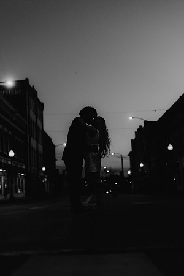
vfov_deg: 39.6
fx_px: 383
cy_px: 138
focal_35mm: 50
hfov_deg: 27.0
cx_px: 92
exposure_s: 1/1250
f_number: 1.4
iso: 1000
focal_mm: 50
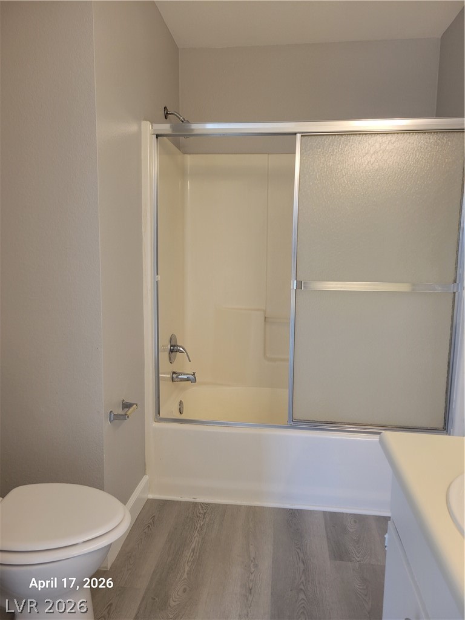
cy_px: 310
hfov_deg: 53.1
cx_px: 232
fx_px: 466
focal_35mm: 26
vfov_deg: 67.3
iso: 160
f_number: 1.8
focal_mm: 5.4
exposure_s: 1/120
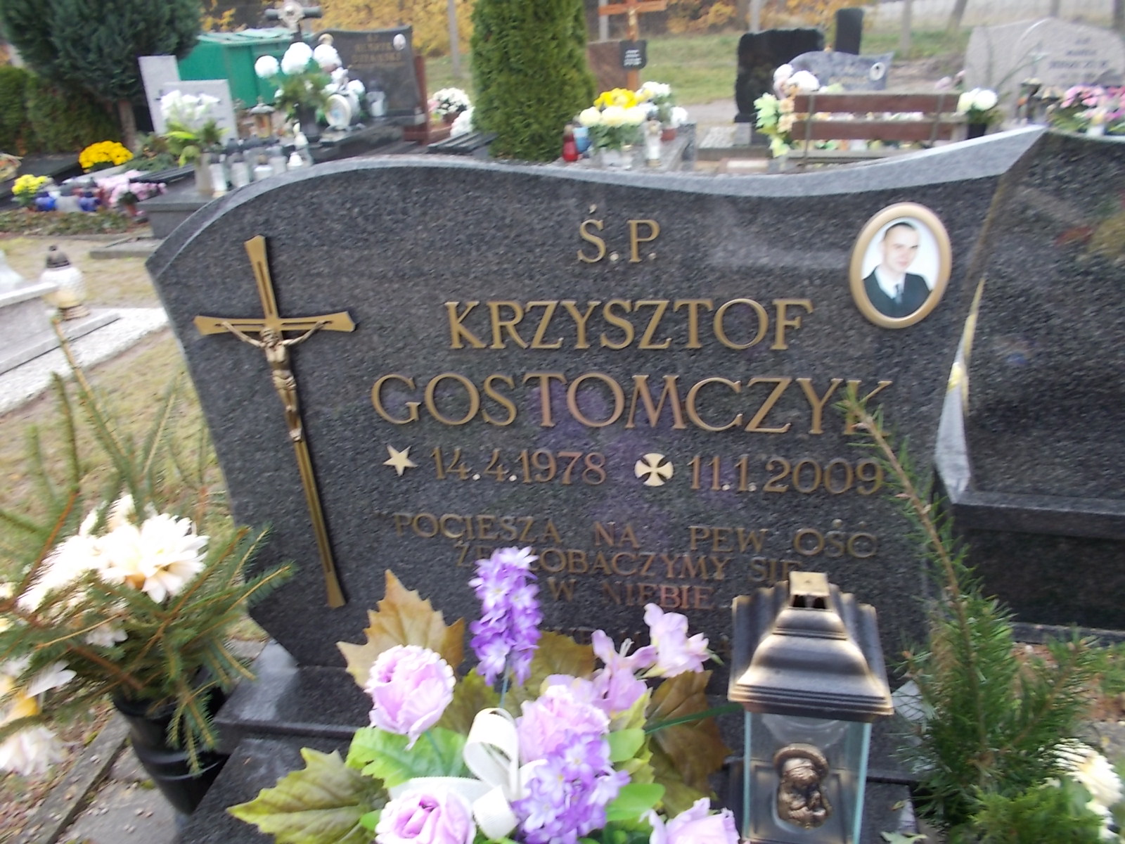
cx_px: 562
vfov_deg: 53.1
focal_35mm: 26
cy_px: 422
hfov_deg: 67.3
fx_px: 845
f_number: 3.2
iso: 80
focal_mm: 4.6
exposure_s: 1/30
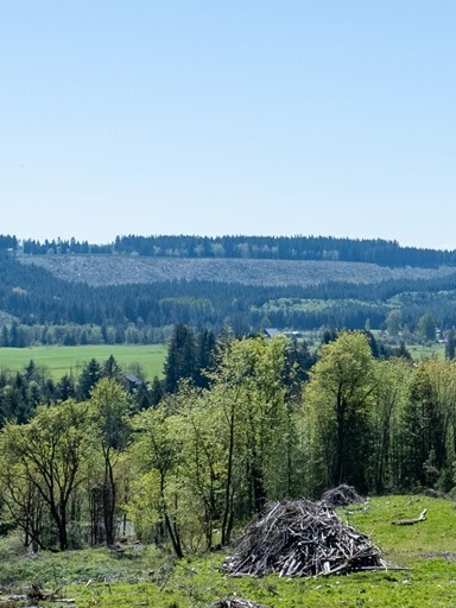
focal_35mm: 75
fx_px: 1317
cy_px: 278
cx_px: 592
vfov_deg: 26.0
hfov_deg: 18.3
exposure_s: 1/8000
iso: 100
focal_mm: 12.29
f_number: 2.8
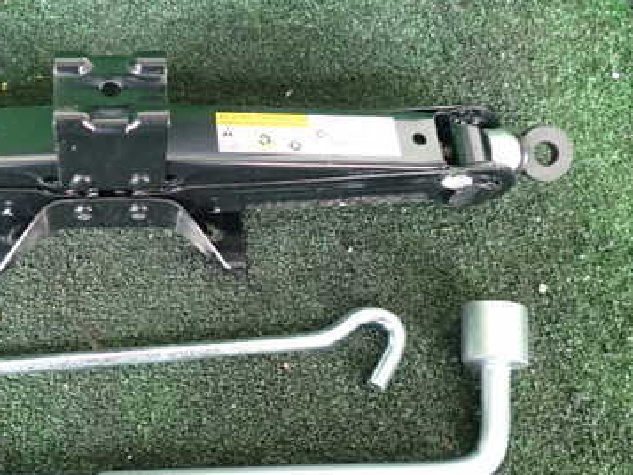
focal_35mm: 42
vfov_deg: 34.4
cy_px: 225
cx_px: 142
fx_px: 768
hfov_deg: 43.1
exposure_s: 1/30
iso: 200
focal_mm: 4.5
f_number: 2
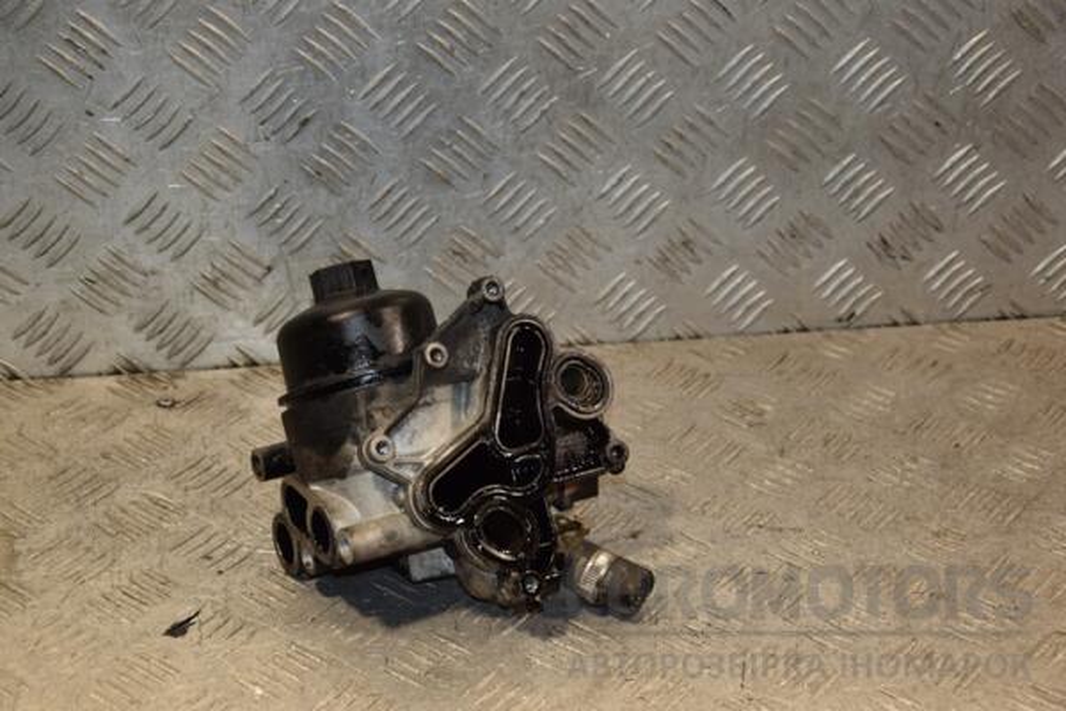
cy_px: 356
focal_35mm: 72
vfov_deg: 18.9
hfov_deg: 28.1
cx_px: 533
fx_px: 2132
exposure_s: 1/200
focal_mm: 48
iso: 800
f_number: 4.8
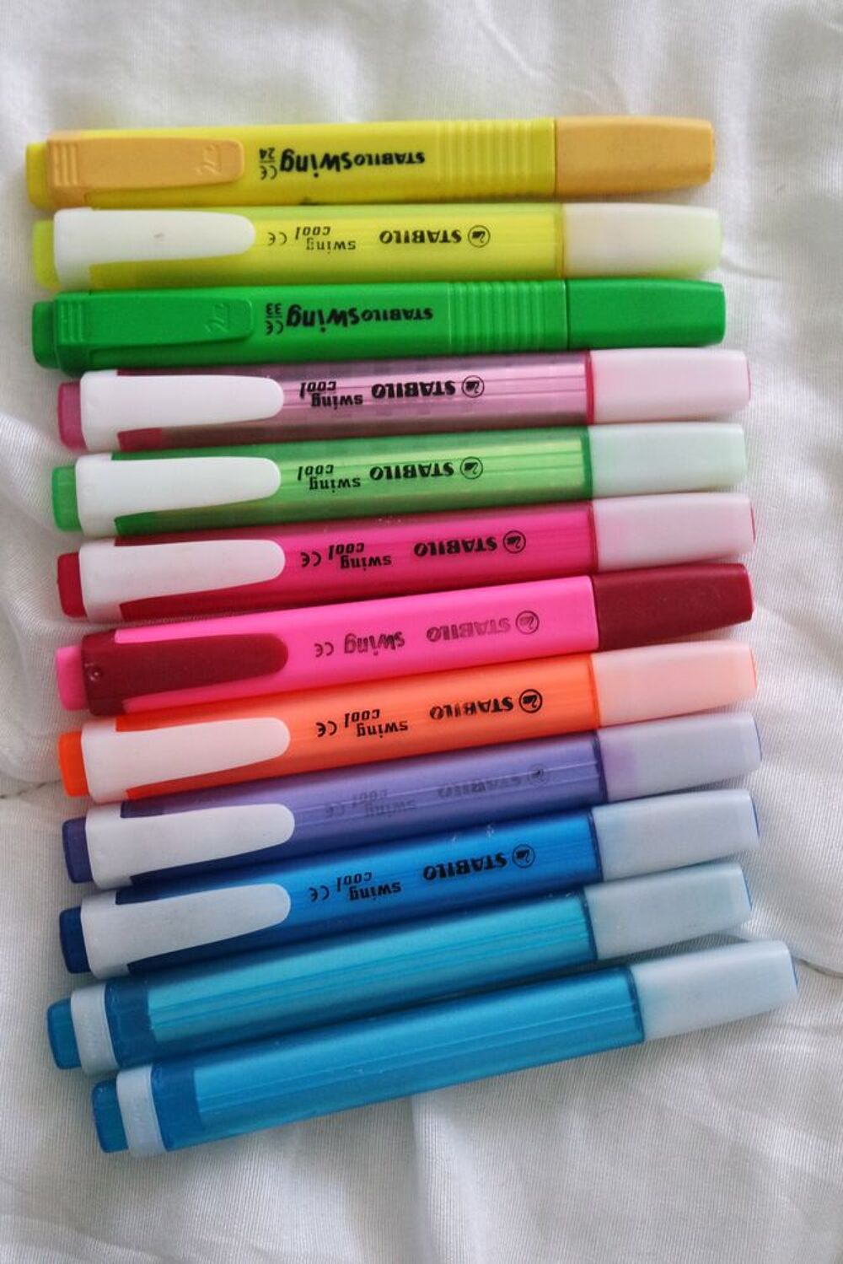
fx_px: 1510
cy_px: 632
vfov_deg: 45.4
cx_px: 422
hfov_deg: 31.2
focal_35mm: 43
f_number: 4
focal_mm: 28
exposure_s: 1/50
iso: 1600
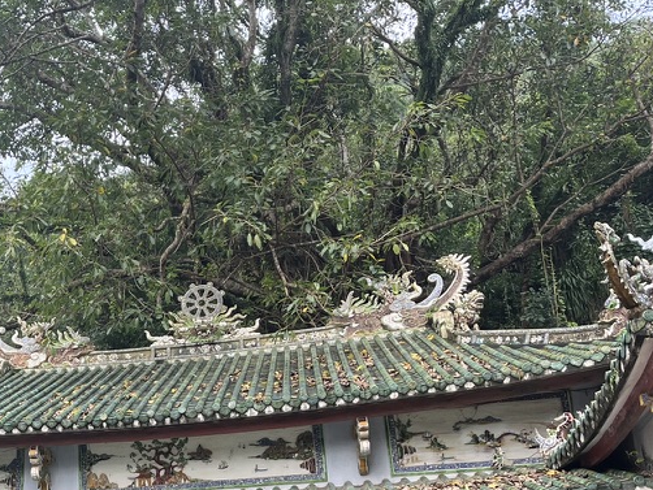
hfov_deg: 33.5
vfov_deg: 26.6
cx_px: 23
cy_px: 446
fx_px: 1000
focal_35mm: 53
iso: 50
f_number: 1.6
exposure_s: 1/346
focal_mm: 5.1
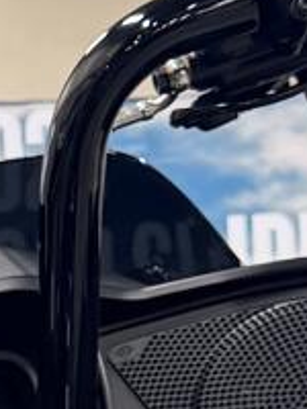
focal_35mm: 180
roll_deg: +1.2
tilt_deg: +2.6
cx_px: -150
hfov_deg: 8.1
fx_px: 2128
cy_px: 620
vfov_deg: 10.6
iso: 250
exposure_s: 1/60
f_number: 1.78
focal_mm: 6.76
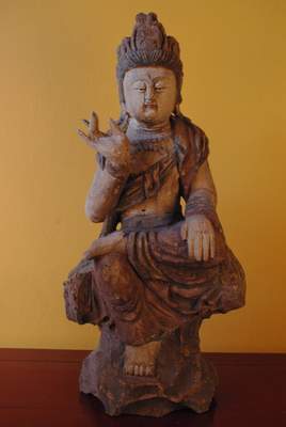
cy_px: 214
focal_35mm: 39
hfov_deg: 34.3
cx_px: 143
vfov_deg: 49.5
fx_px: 463
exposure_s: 1/45
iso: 1600
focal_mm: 26.25
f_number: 5.6
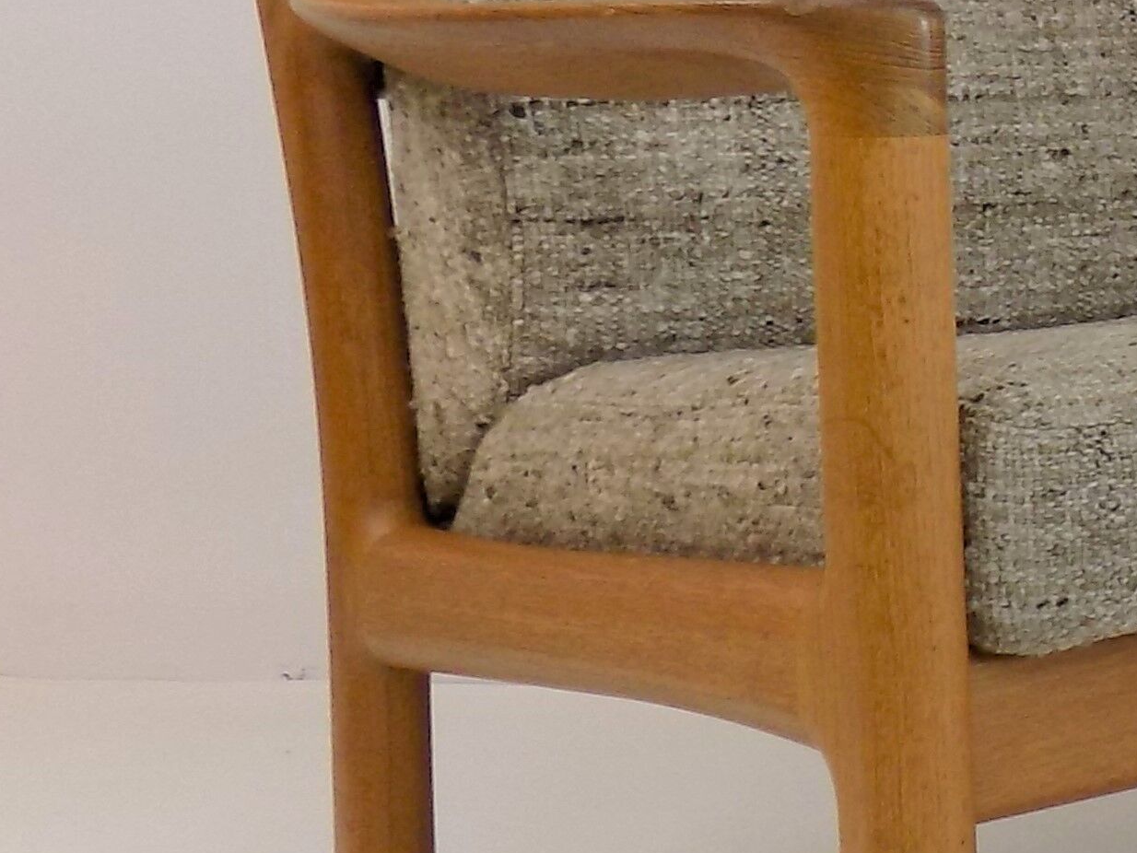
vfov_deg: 15.4
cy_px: 287
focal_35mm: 96
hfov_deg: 16.4
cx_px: 2174
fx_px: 3154
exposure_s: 1/40
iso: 80
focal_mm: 4
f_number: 3.1
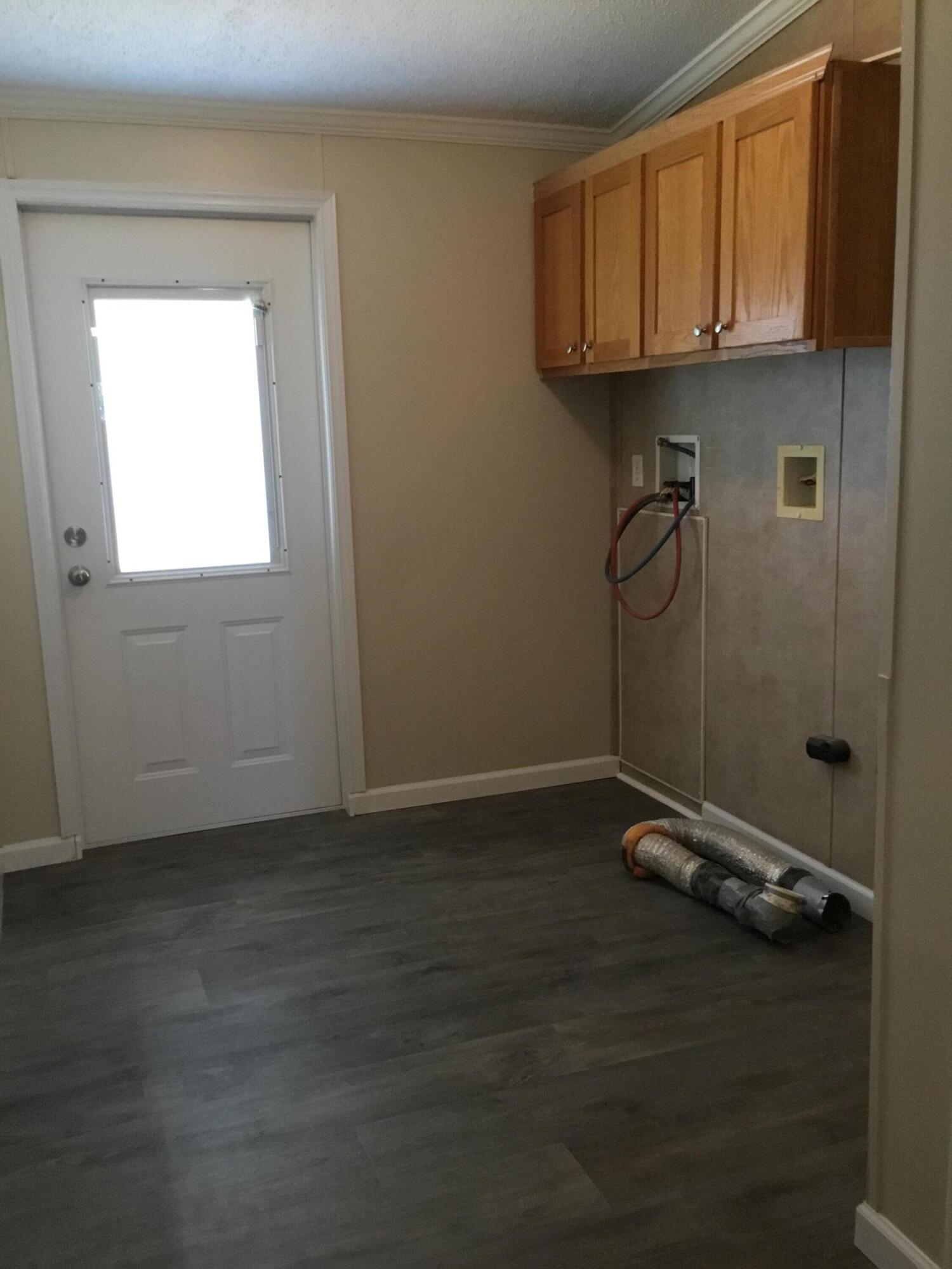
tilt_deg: -10.2
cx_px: 476
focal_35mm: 31
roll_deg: +3.0
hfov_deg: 45.4
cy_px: 634
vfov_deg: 58.4
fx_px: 1137
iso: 160
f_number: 2.4
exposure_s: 1/30
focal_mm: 3.3
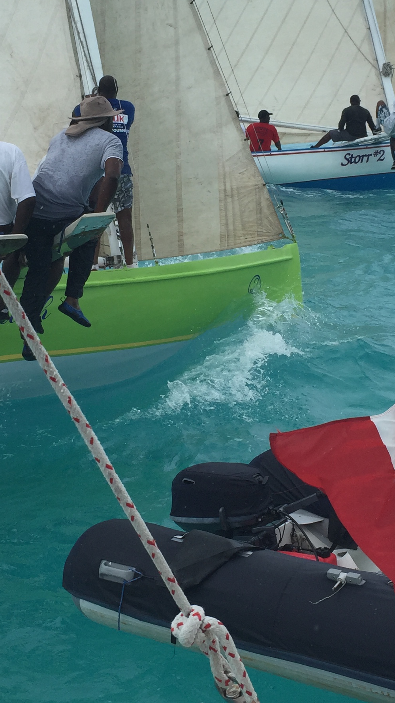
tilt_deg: -14.6
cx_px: 190
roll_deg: +1.1
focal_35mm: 58
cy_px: 311
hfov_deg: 20.7
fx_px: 1080
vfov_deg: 36.0
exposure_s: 1/1721
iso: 32
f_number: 2.2
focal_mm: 4.15
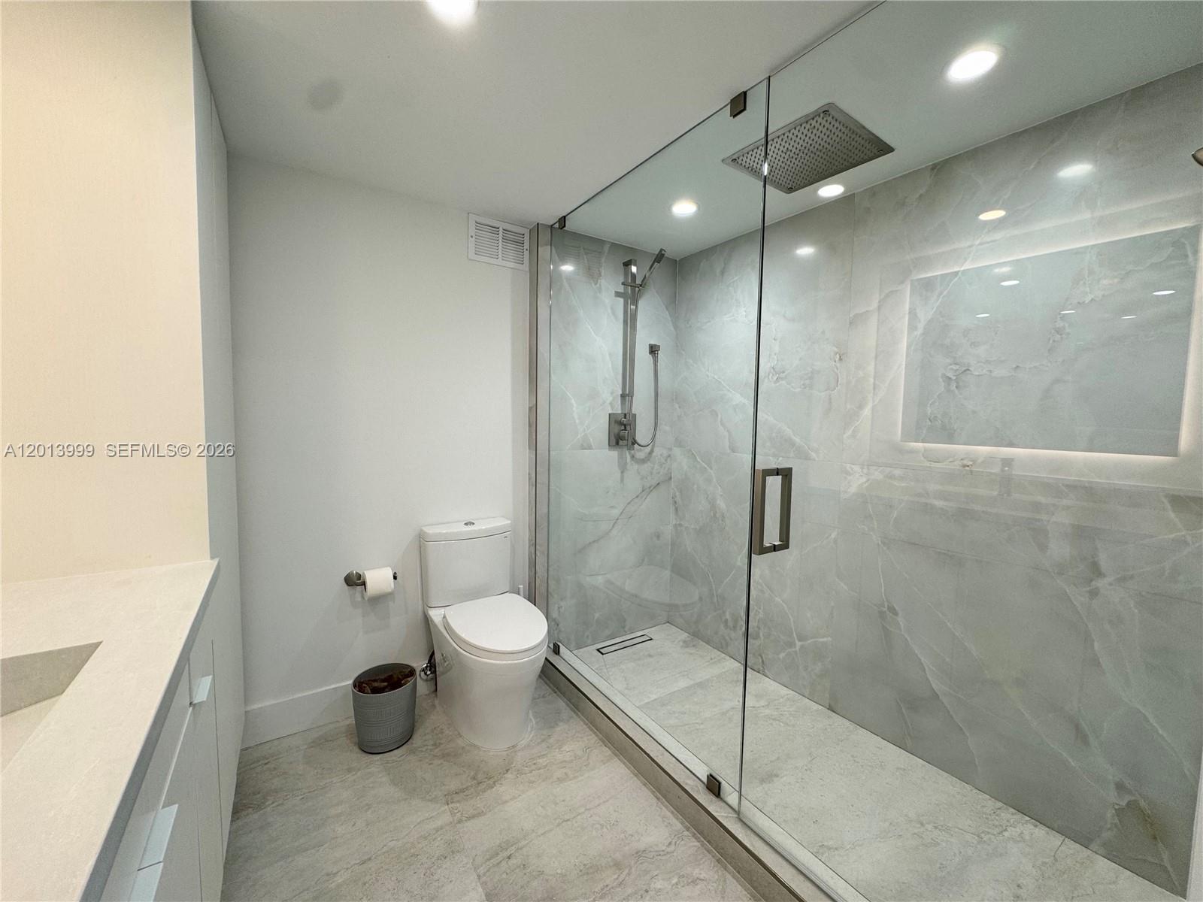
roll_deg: -0.7
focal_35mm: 14
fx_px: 487
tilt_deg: -5.0
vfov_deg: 85.7
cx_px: 602
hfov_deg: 102.1
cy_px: 451
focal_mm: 2.22
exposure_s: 1/104
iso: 100
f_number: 2.2
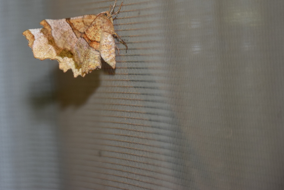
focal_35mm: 310
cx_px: 89
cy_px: 51
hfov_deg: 6.6
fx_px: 2447
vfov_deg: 4.4
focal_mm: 140
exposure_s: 1/60
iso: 500
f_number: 5.6
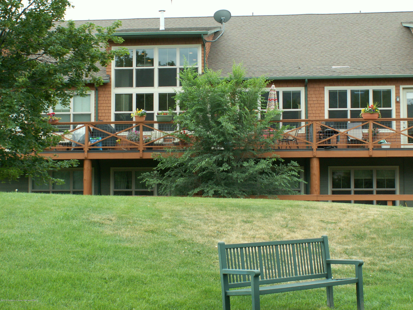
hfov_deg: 31.2
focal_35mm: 62
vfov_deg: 23.7
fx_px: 740
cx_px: 206
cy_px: 155
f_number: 4.5
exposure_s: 1/80
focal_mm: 10.37
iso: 50
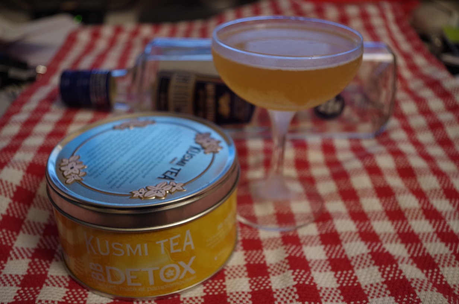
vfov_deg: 36.7
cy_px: 152
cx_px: 230
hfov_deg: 53.2
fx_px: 458
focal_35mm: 36
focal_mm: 24.38
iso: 800
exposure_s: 1/30
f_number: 4
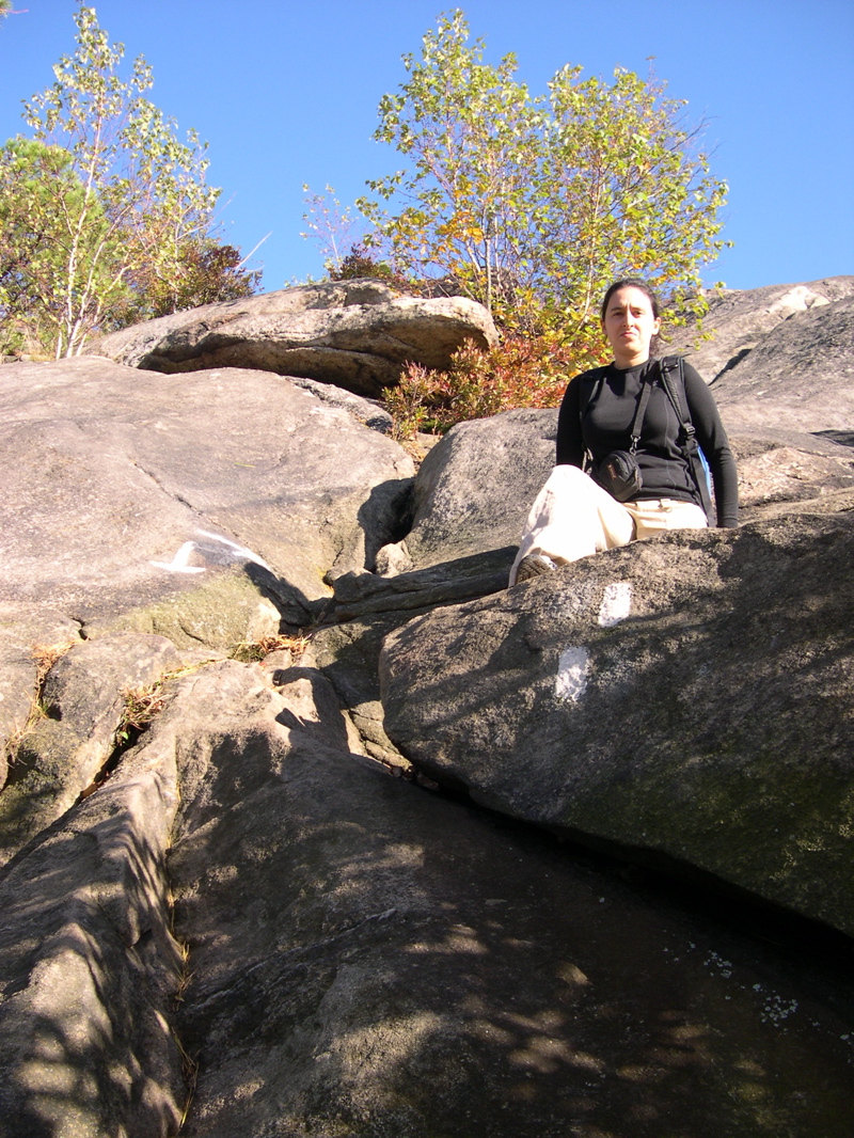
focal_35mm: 38
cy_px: 569
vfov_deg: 49.0
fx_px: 1249
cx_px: 427
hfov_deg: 37.7
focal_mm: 8
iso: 100
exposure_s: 1/325
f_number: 2.8
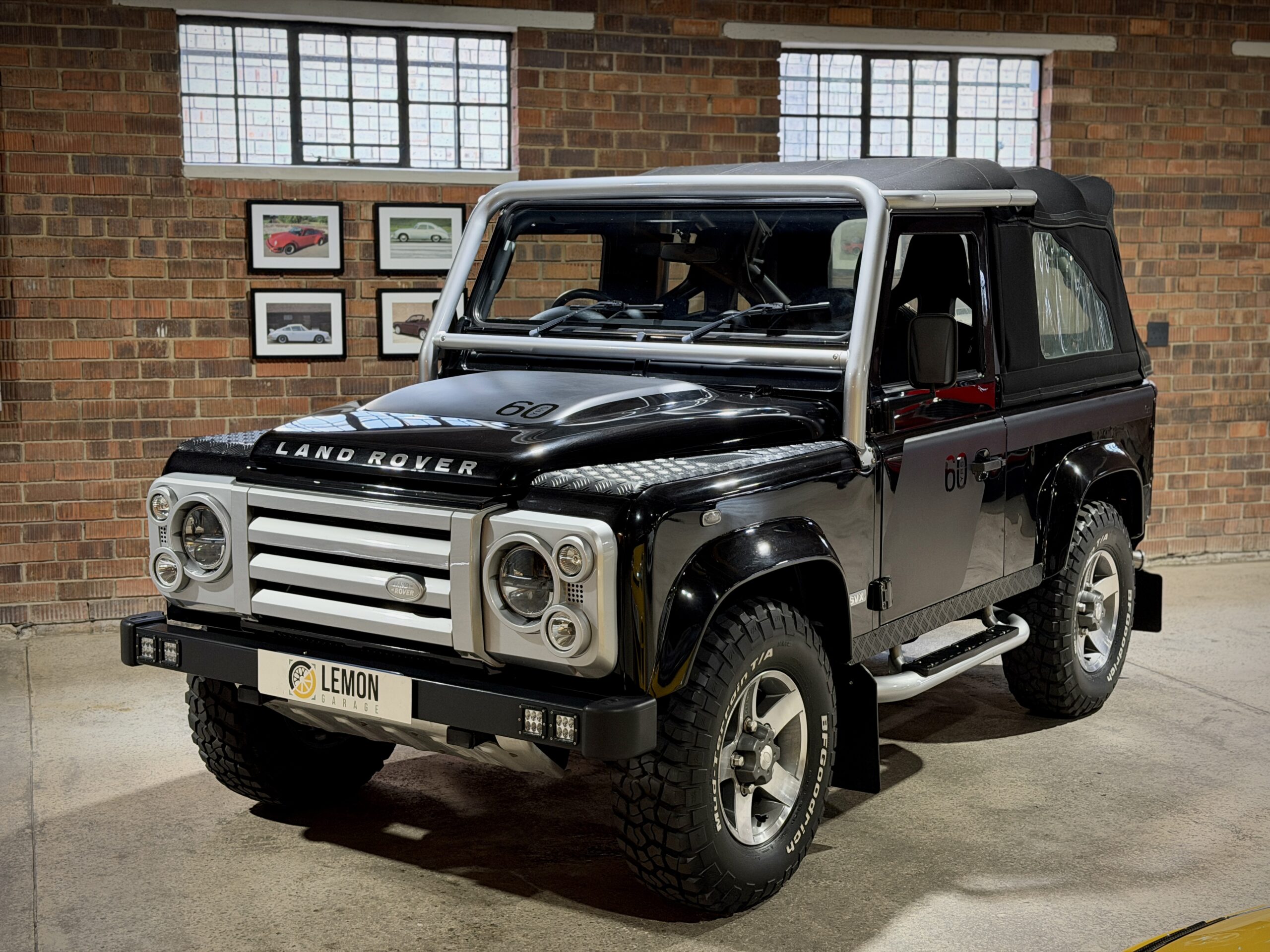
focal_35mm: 48
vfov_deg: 30.3
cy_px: 476
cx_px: 635
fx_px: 1761
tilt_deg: -7.8
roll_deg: -0.3
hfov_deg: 39.7
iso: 320
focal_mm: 6.76
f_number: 1.78
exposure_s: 1/33
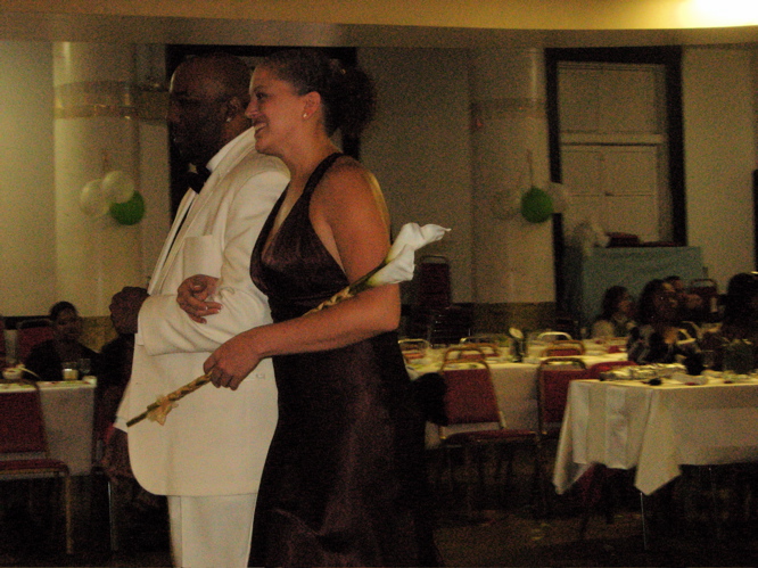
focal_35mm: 75
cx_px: 379
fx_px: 1642
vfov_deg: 19.6
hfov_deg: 26.0
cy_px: 284
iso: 400
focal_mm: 15.7
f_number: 3.9
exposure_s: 1/90.5
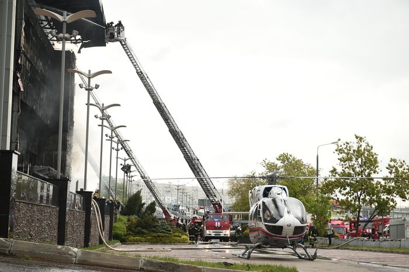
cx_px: 204
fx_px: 795
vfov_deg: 19.4
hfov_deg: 28.9
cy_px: 136
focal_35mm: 70
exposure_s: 1/320
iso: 400
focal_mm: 70
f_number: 6.3
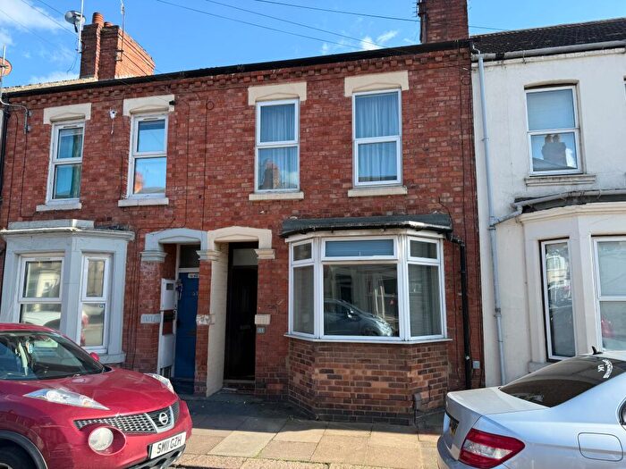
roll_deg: -0.3
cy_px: 234
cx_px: 313
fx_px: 434
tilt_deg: +7.3
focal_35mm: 24
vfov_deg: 56.8
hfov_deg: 71.6
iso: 80
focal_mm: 6.76
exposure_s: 1/1211
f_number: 1.78
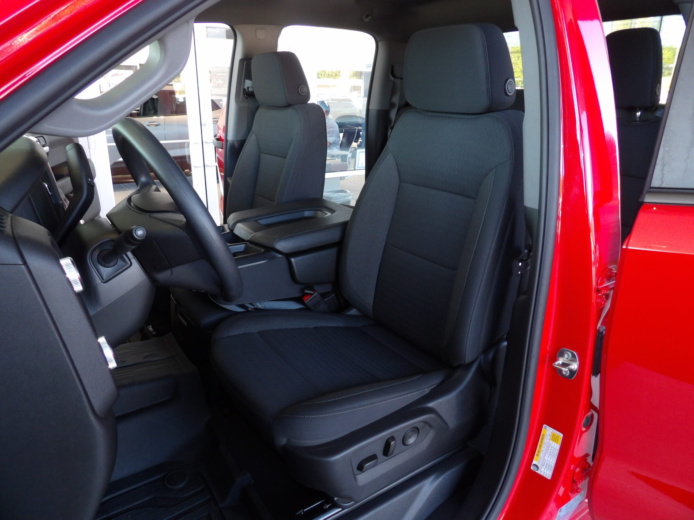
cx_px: 347
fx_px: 481
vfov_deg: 56.8
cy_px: 260
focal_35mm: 24
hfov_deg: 71.6
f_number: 3.2
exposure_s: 1/33
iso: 200
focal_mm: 4.3
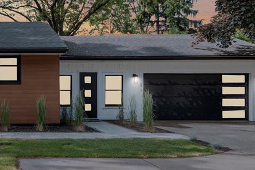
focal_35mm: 42
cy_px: 87
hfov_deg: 39.2
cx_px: -16
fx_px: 297
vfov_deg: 31.8
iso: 100
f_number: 8
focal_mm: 18
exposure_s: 1/20
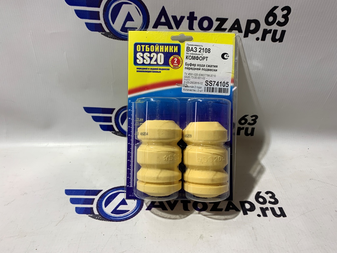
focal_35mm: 26
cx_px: 168
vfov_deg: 53.1
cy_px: 126
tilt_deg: -29.6
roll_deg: -1.8
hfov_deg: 67.3
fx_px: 253
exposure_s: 1/100
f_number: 1.8
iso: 40
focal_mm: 4.25
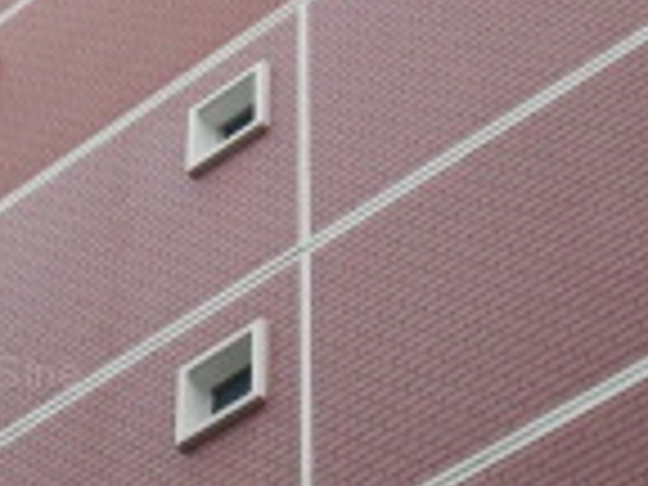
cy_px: -72
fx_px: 2639
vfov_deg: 10.4
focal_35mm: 141
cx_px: 158
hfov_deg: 13.9
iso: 80
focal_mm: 6.2
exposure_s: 1/200
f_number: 5.6
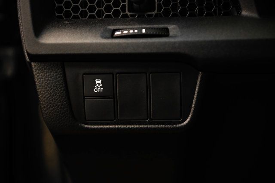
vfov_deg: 27.0
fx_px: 382
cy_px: 92
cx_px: 138
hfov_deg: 39.6
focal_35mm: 50
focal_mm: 50
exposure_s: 1/200
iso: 640
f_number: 3.2
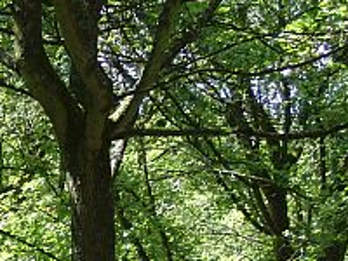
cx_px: -97
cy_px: 256
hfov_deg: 9.5
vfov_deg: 7.3
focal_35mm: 204
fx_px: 2051
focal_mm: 8.86
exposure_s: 1/125
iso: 100
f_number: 3.8
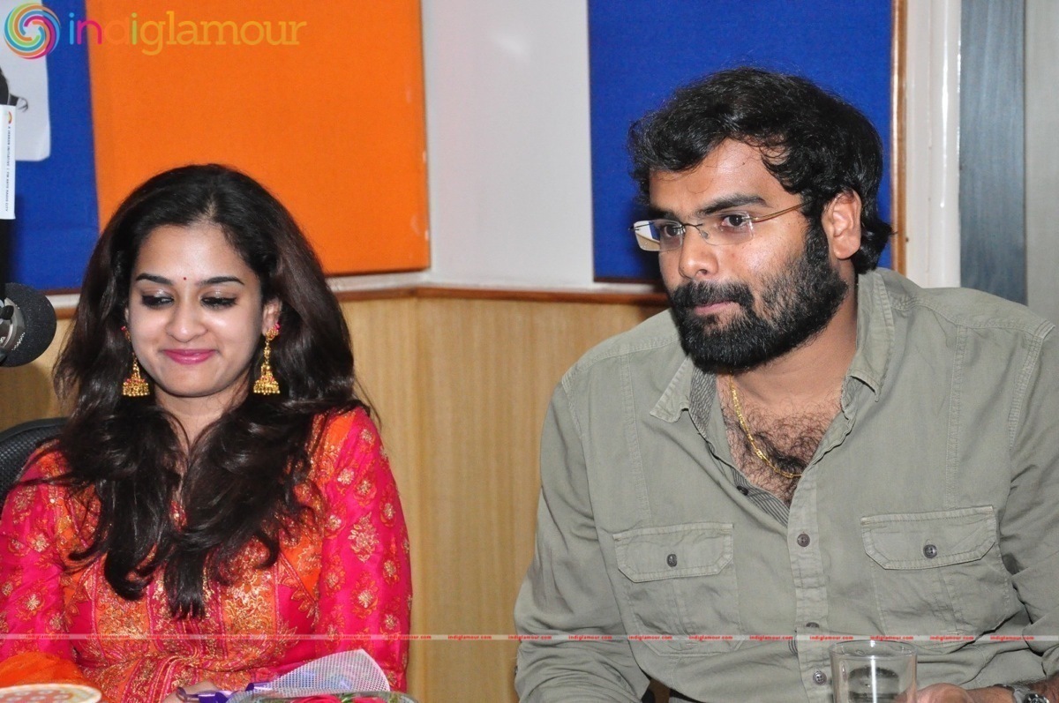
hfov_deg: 26.0
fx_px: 2292
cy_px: 352
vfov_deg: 17.4
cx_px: 530
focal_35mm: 78
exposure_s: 1/125
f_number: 5
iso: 3200
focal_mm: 52
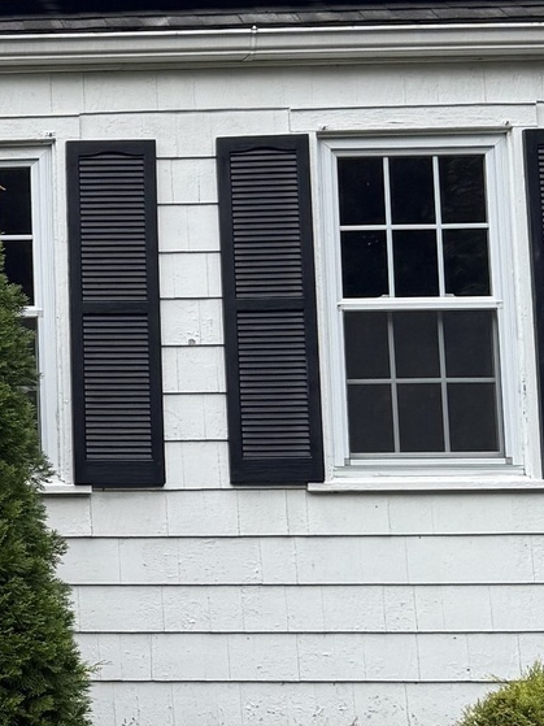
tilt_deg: +7.7
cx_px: -382
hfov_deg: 13.6
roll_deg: +0.2
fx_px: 2075
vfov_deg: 19.8
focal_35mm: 99
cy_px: 414
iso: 100
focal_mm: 6.76
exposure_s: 1/3425
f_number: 1.78
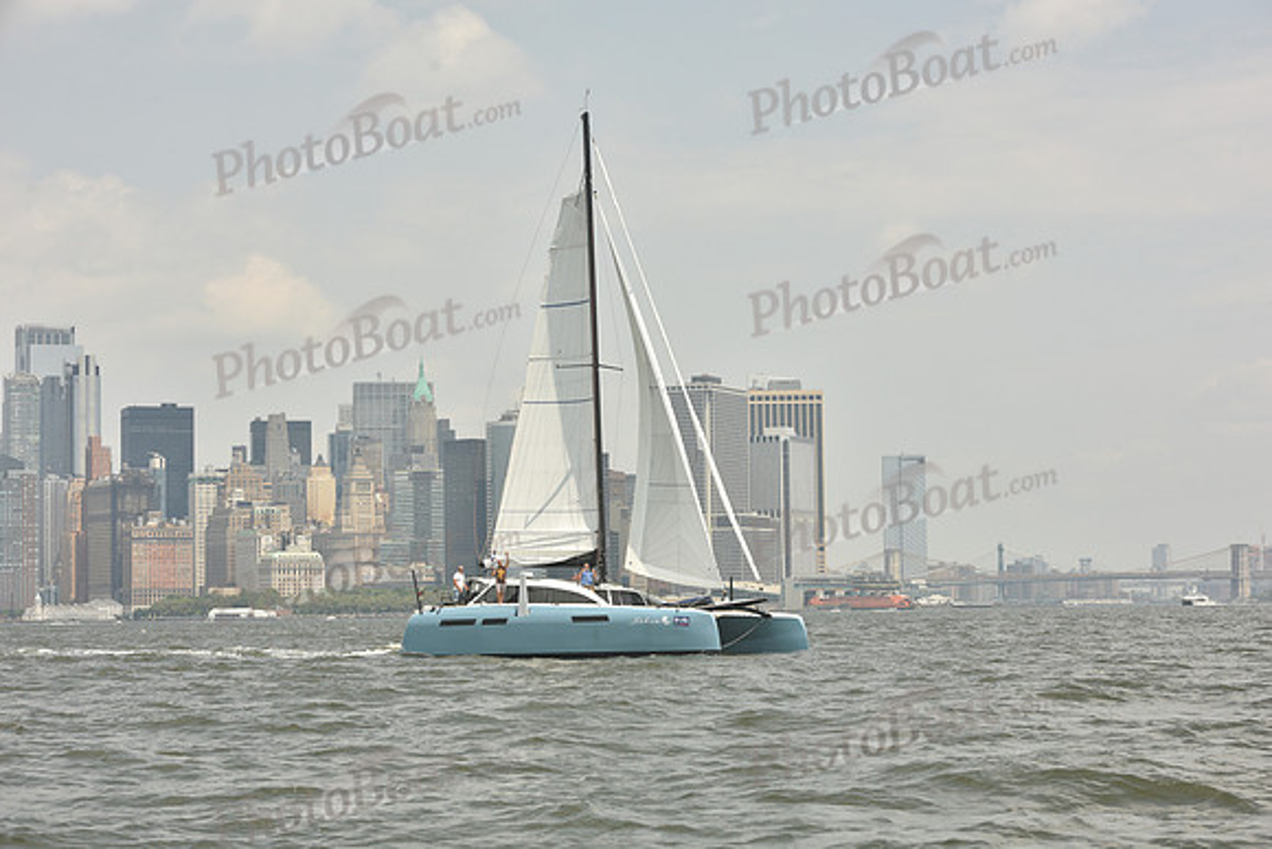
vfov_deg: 19.5
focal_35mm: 70
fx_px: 2474
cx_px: 636
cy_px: 424
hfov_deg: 28.8
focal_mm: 70
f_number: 9
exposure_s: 1/800
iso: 250
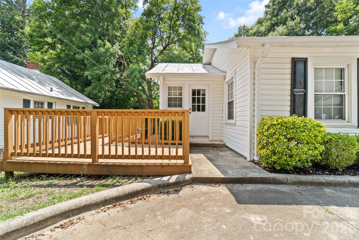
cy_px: 120
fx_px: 150
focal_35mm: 15
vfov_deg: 77.3
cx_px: 180
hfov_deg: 100.4
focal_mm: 10
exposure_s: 1/30
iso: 100
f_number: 7.1
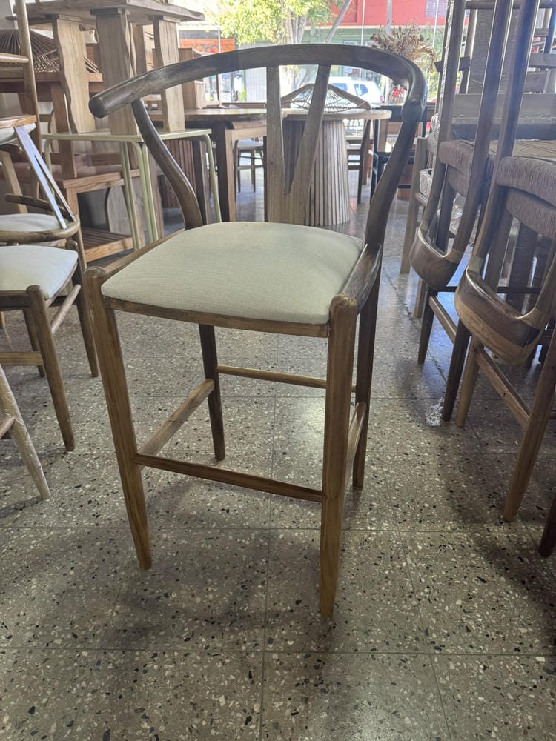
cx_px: 278
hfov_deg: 56.8
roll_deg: -0.3
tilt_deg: -29.8
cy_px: 370
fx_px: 514
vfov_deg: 71.6
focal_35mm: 24
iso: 320
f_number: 1.78
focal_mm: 6.76
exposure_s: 1/60
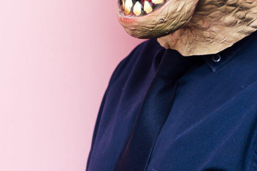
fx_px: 1320
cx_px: 125
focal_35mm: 185
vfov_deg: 7.4
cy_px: 113
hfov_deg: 11.1
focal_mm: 35
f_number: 4
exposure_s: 1/200
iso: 200
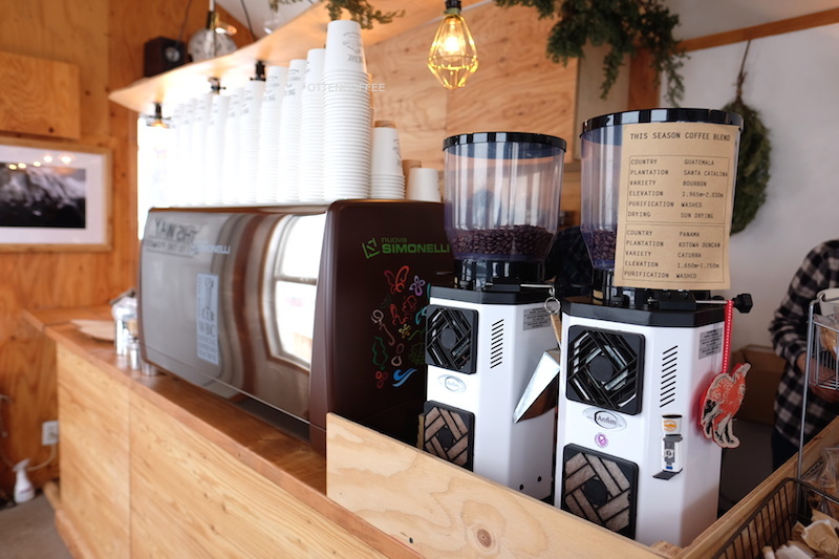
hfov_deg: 73.8
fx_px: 559
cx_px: 420
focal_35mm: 24
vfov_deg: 53.1
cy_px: 280
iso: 200
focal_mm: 16
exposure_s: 1/180
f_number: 2.5
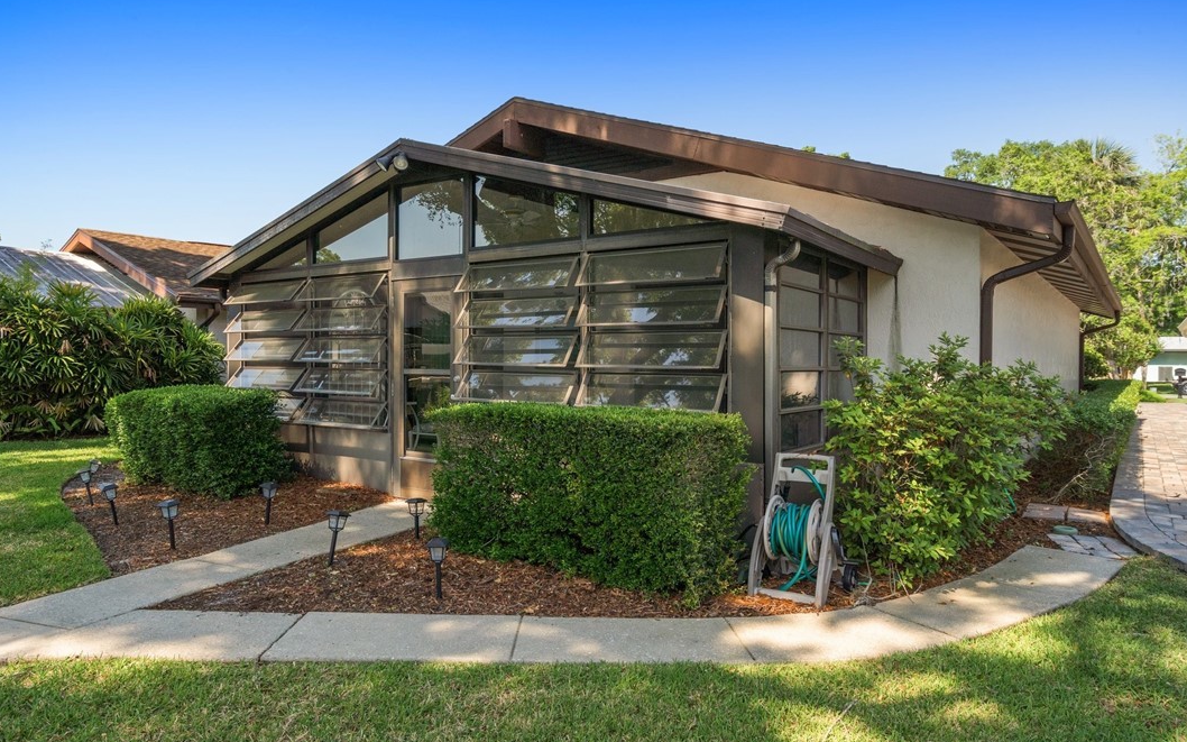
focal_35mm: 23
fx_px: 744
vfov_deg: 53.0
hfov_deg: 77.2
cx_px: 585
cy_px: 373
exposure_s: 1/800
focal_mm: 22
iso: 400
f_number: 8
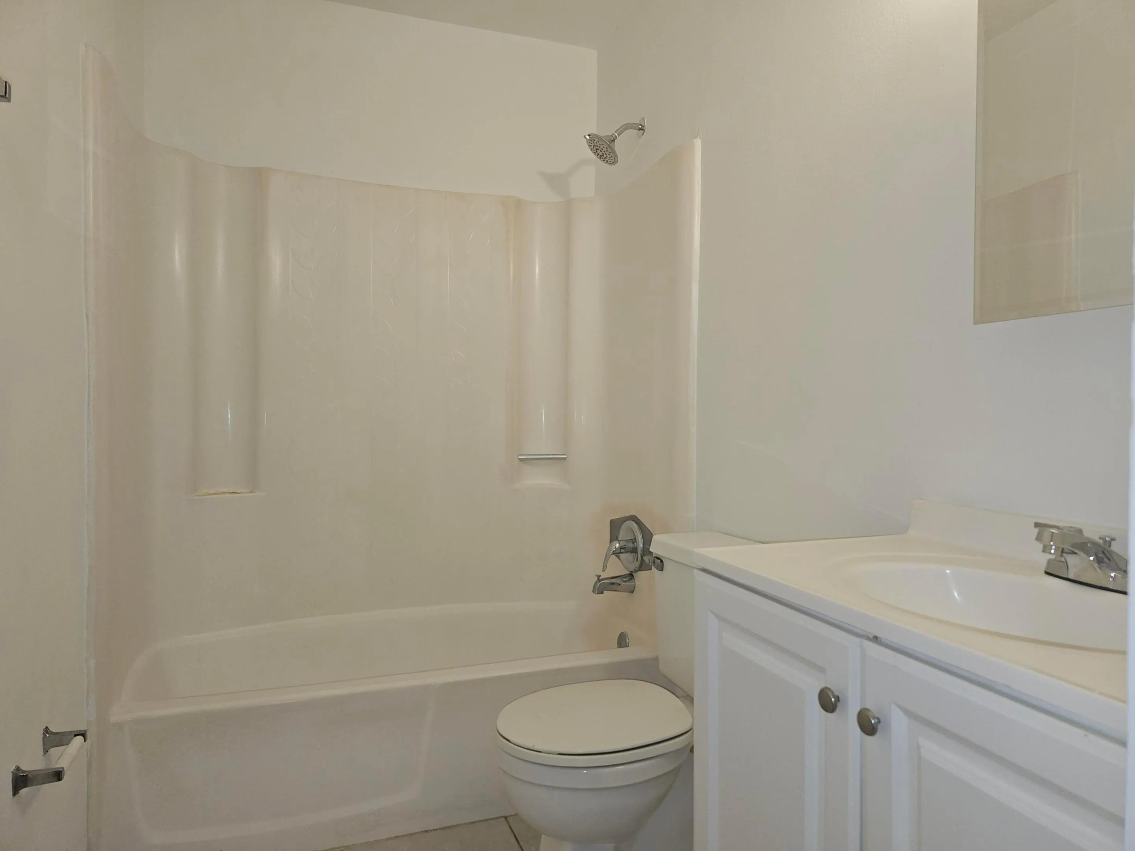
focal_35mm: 23
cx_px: 568
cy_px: 426
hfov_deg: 73.9
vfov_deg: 58.9
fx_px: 754
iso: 64
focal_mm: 6.3
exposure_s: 1/60
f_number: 1.7
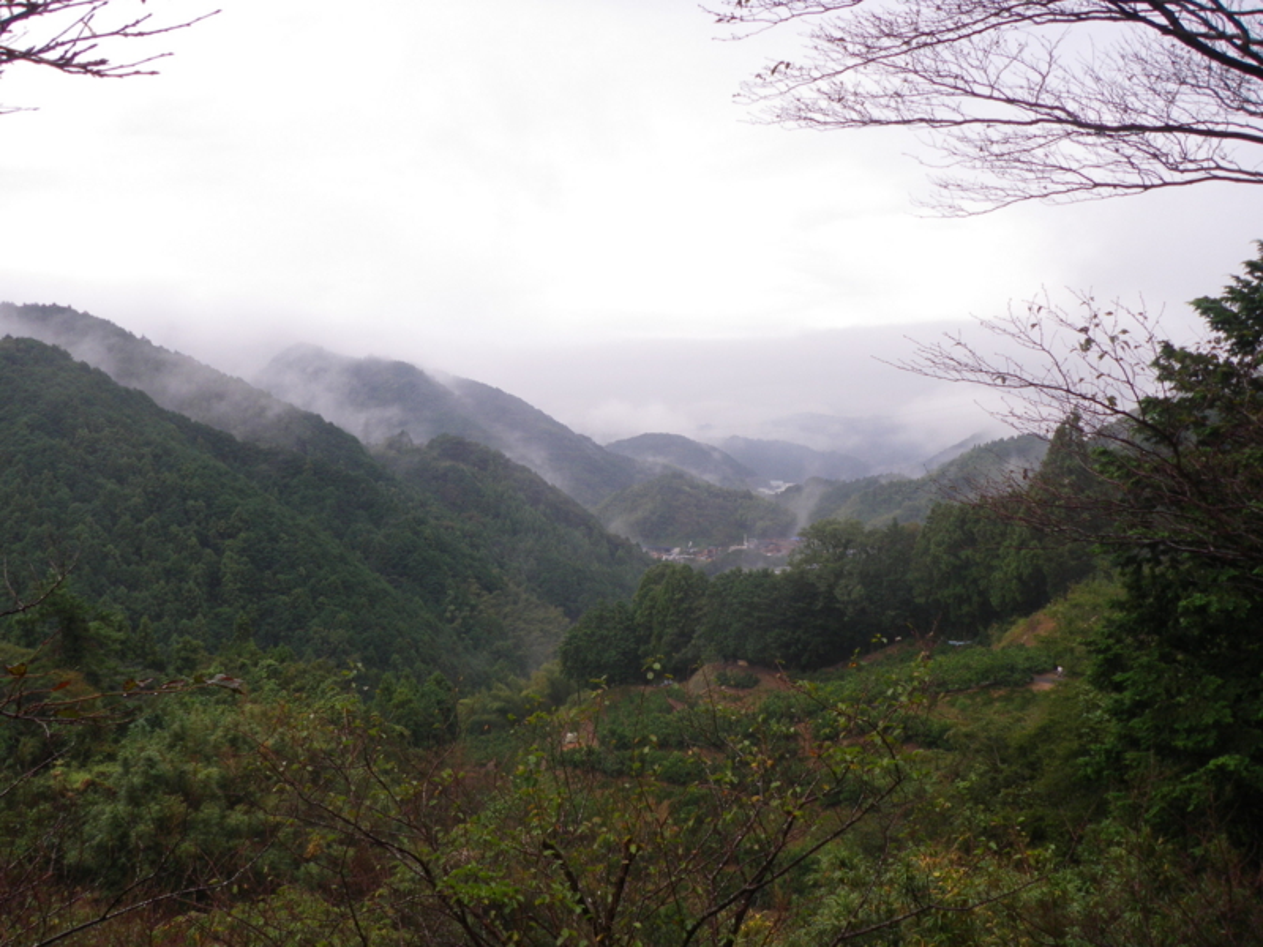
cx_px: 632
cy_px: 474
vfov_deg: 40.7
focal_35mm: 35
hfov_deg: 52.6
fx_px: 1277
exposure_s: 1/125
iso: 64
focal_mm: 6.2
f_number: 3.8
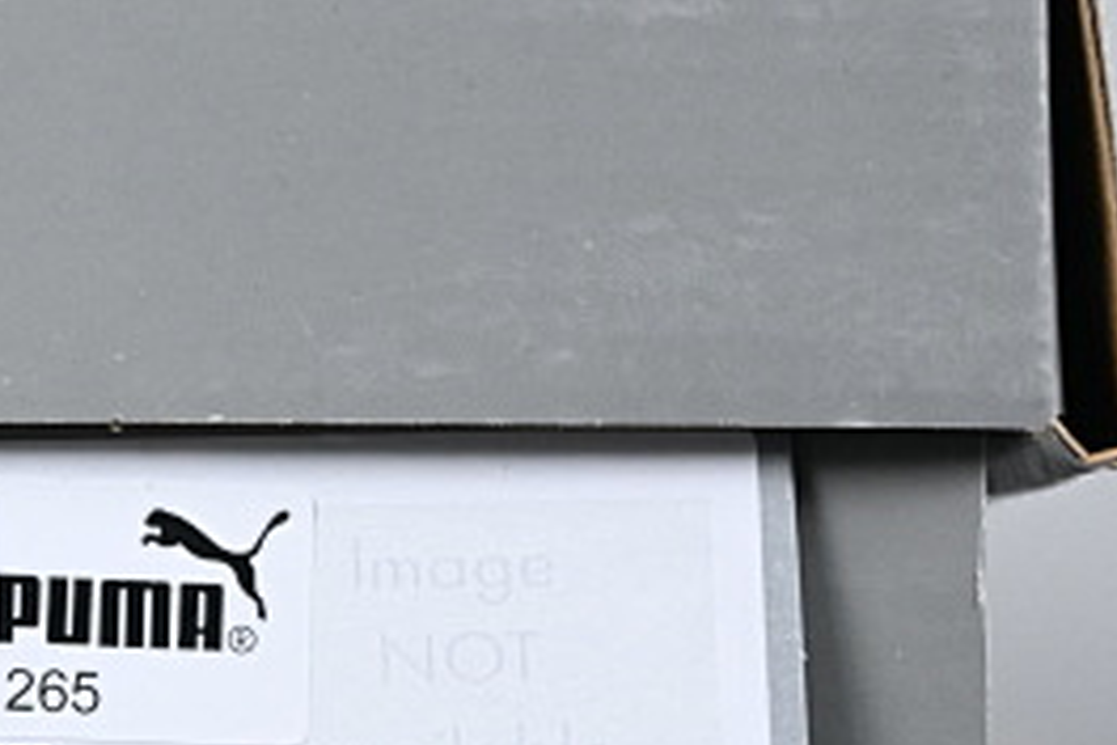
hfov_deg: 9.9
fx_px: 6345
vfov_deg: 6.7
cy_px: 476
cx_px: -368
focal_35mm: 205
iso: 720
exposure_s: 1/125
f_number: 6
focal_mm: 45
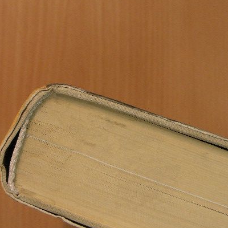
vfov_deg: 19.5
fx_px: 663
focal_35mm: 89
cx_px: 117
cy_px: 149
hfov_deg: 19.5
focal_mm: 10.5
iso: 139
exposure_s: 1/29.8
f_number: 3.5
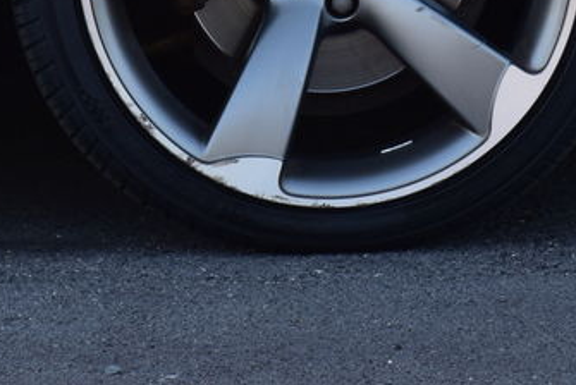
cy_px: -181
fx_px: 6093
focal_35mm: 380
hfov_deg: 5.4
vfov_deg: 3.6
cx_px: 449
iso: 500
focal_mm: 85
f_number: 9
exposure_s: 1/125
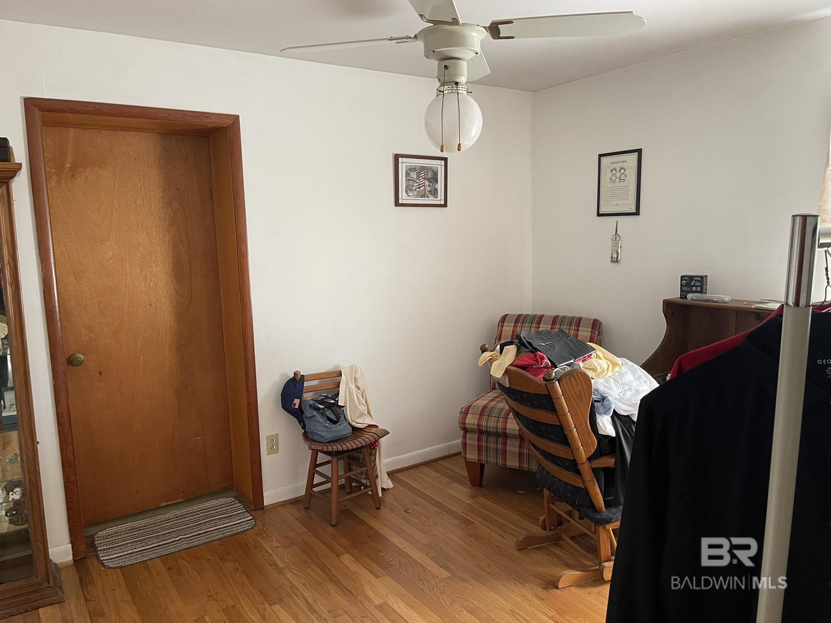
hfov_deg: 69.4
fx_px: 600
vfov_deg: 54.9
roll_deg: +1.2
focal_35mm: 25
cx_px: 416
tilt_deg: -8.1
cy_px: 312
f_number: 1.6
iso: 200
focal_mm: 5.1
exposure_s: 1/60
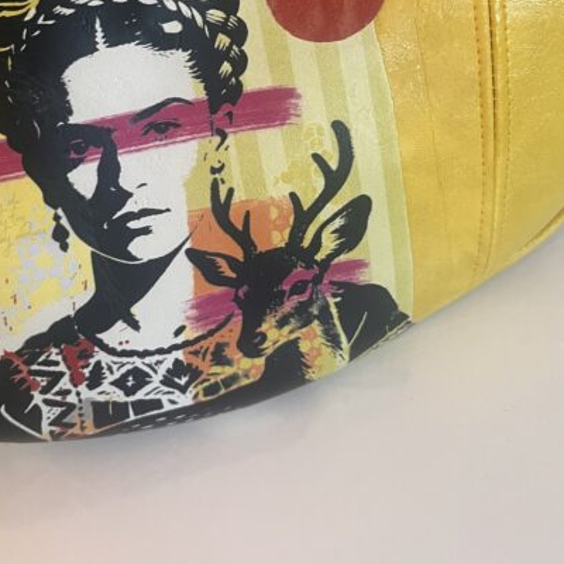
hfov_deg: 36.0
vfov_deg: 35.0
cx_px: 148
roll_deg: +10.2
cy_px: 75
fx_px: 848
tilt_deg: -43.6
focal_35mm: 46
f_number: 1.6
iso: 125
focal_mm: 5.1
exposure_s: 1/50
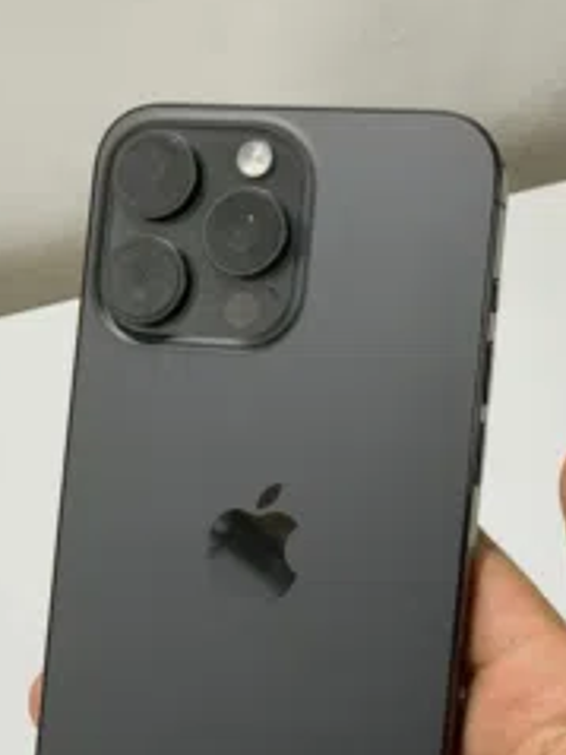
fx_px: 1898
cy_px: 509
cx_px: 323
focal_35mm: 87
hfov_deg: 17.0
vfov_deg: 22.4
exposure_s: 1/50
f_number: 2.4
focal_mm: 6
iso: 200
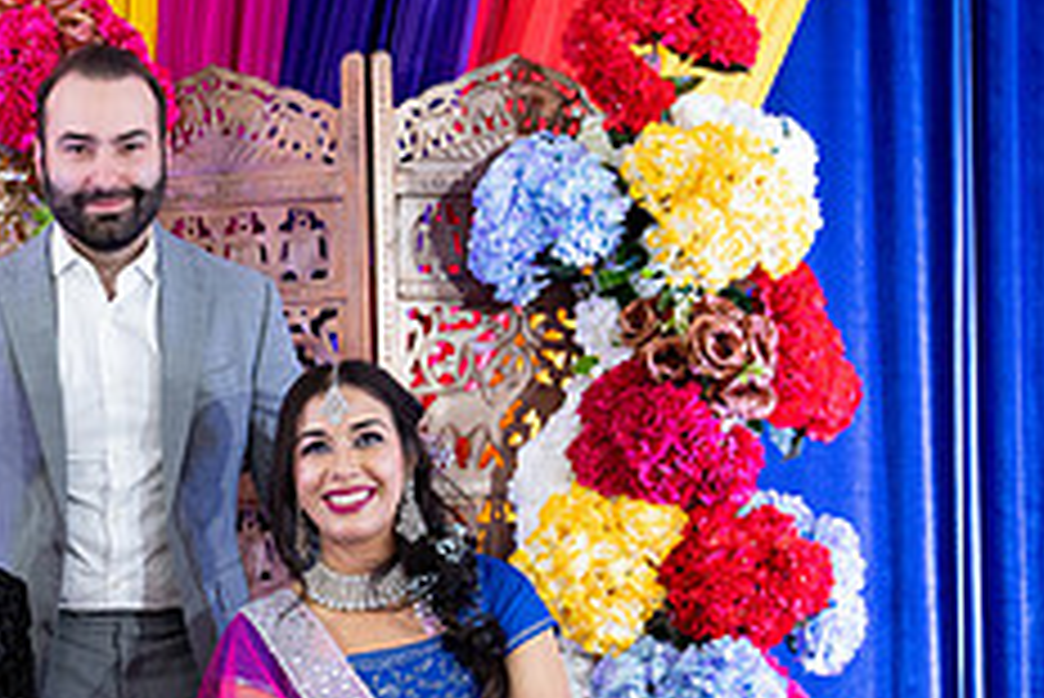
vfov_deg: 16.6
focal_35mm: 80
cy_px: 741
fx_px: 2321
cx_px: 68
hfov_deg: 24.5
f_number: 2.8
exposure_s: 1/125
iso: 1250
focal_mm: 32
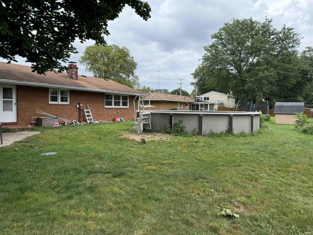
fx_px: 217
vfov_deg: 56.8
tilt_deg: -2.5
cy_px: 118
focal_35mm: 24
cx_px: 156
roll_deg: -1.4
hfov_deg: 71.6
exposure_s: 1/1151
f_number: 1.78
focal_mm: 6.76
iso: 80
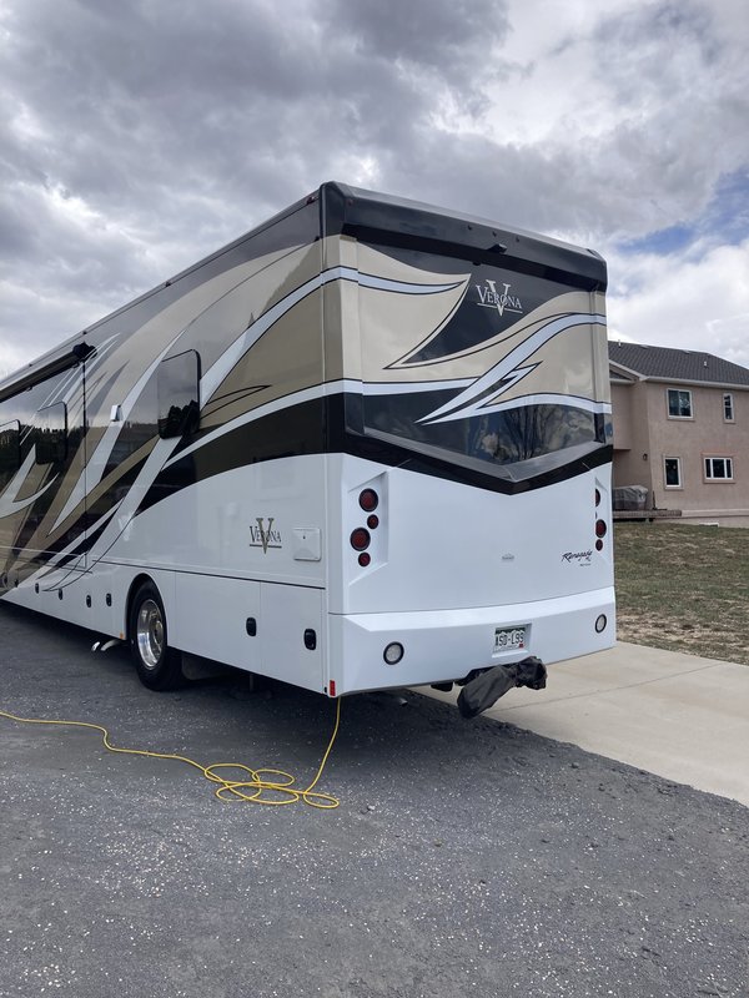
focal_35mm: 28
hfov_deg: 49.7
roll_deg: +1.2
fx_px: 808
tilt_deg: +4.6
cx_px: 374
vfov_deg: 63.4
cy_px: 499
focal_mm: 3.99
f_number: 1.8
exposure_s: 1/1779
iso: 20
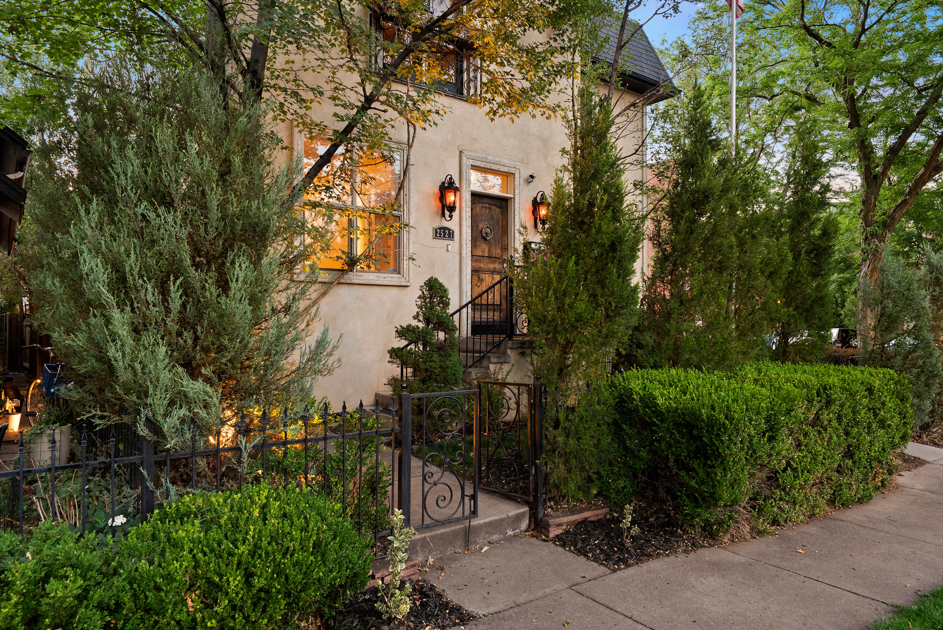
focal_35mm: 23
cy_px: 315
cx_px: 472
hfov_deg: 76.1
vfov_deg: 55.2
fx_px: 603
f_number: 8
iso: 1000
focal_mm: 23
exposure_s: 1/1.67
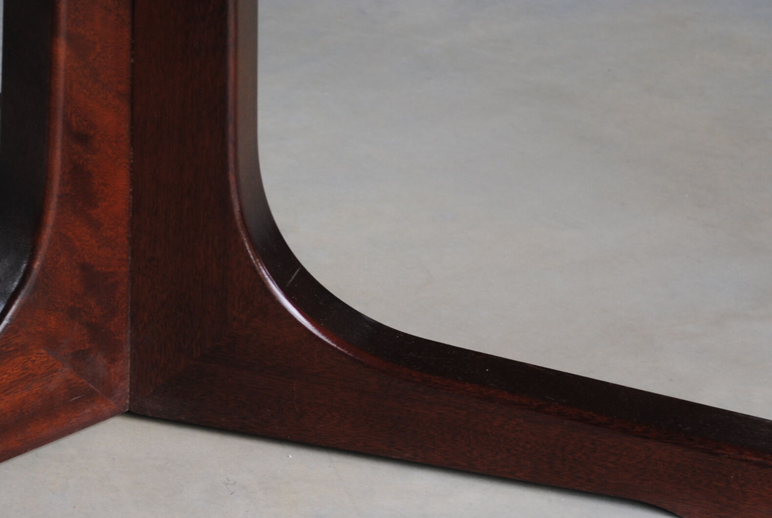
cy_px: 435
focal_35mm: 96
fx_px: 2061
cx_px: 246
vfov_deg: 14.2
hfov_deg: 21.1
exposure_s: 1/30
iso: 200
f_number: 5
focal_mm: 35
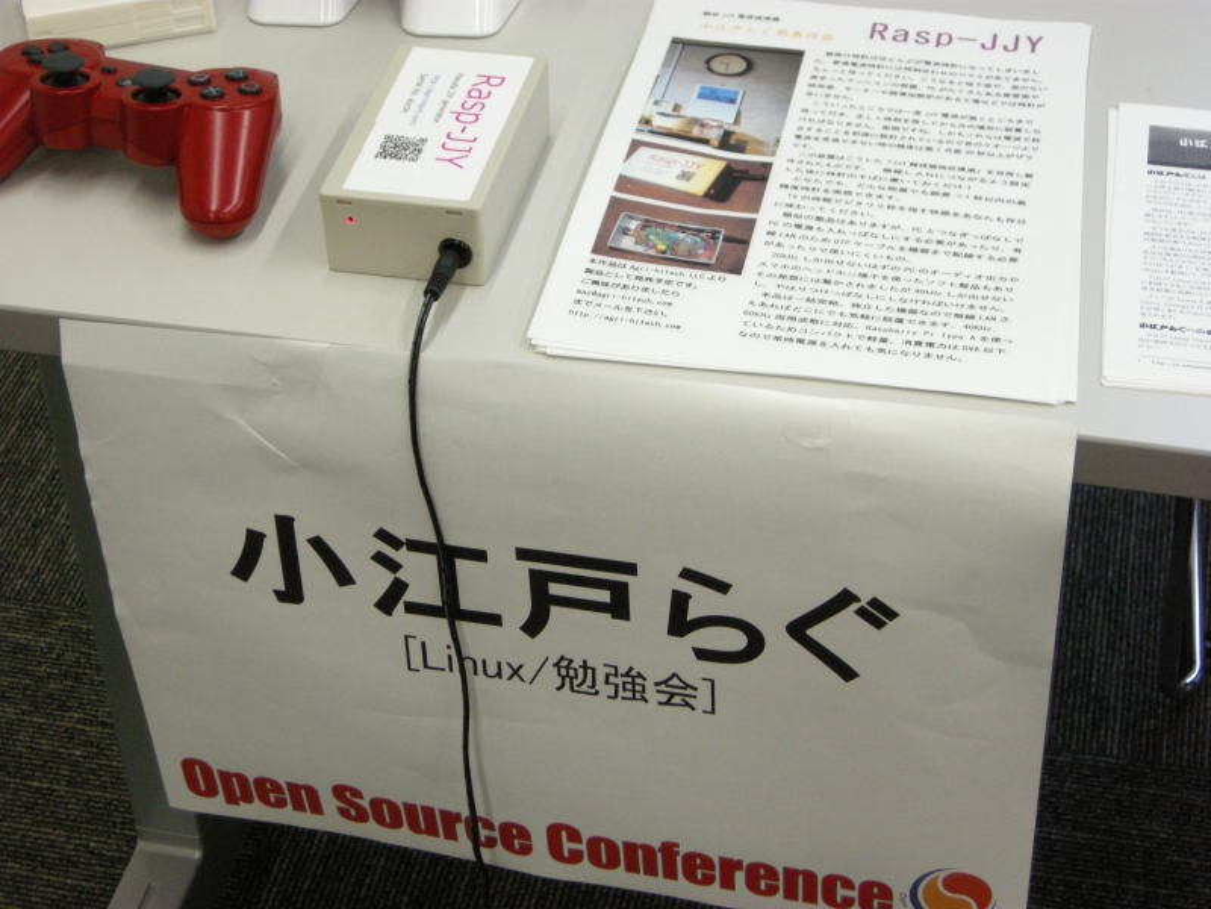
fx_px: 2589
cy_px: 454
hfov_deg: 26.3
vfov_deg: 19.9
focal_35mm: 74
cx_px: 606
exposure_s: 1/60.5
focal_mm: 15.7
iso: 400
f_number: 3.9
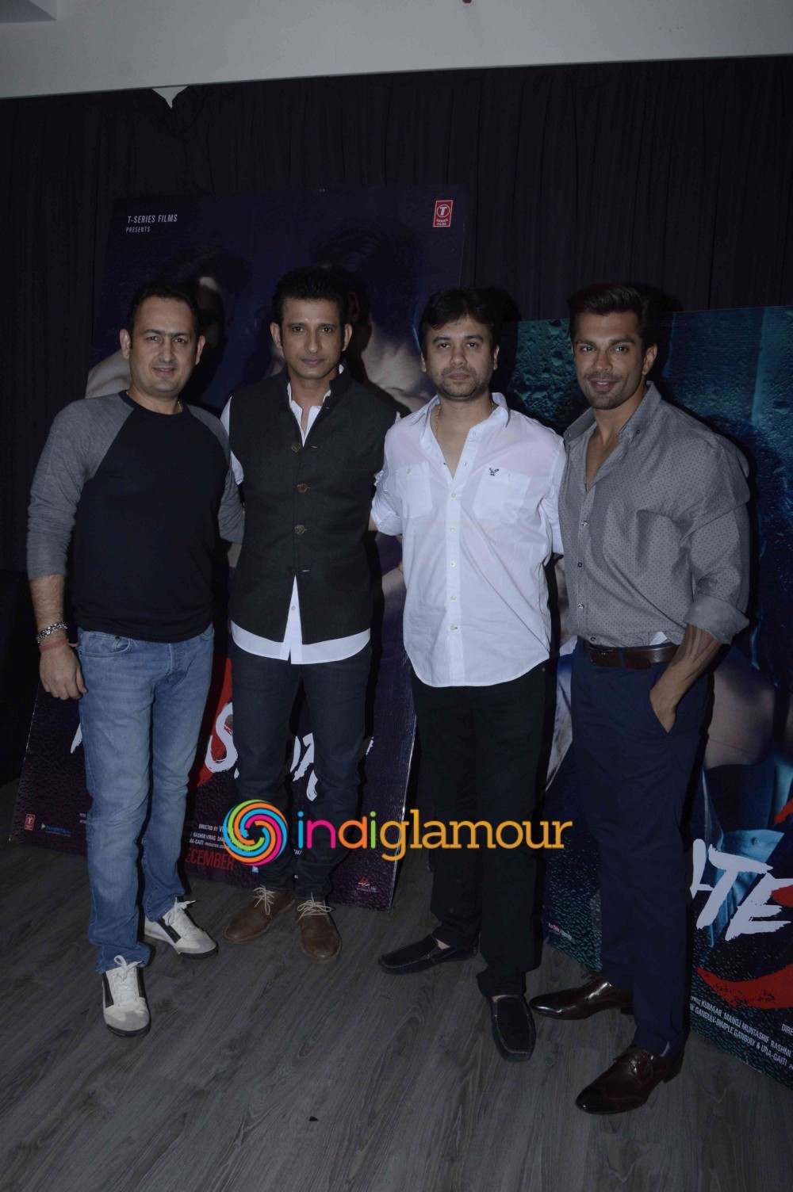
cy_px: 596
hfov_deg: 47.8
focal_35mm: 27
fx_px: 894
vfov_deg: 67.4
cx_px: 396
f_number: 11
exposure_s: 1/200
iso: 800
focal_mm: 18
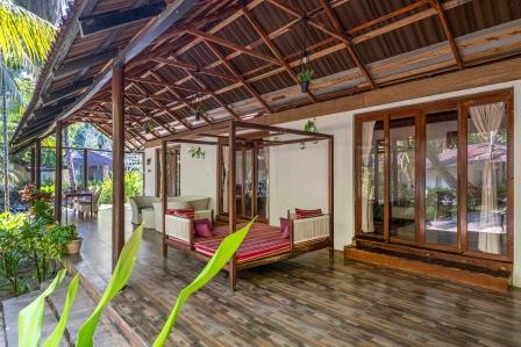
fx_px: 290
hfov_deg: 84.0
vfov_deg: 62.0
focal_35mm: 20
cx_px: 260
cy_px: 174
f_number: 8
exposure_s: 1/30
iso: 100
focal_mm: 20
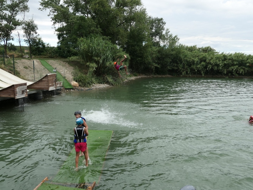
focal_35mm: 28
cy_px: 95
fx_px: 205
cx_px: 126
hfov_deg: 63.4
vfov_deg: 49.7
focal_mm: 9.3
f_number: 2.8
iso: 125
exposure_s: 1/640
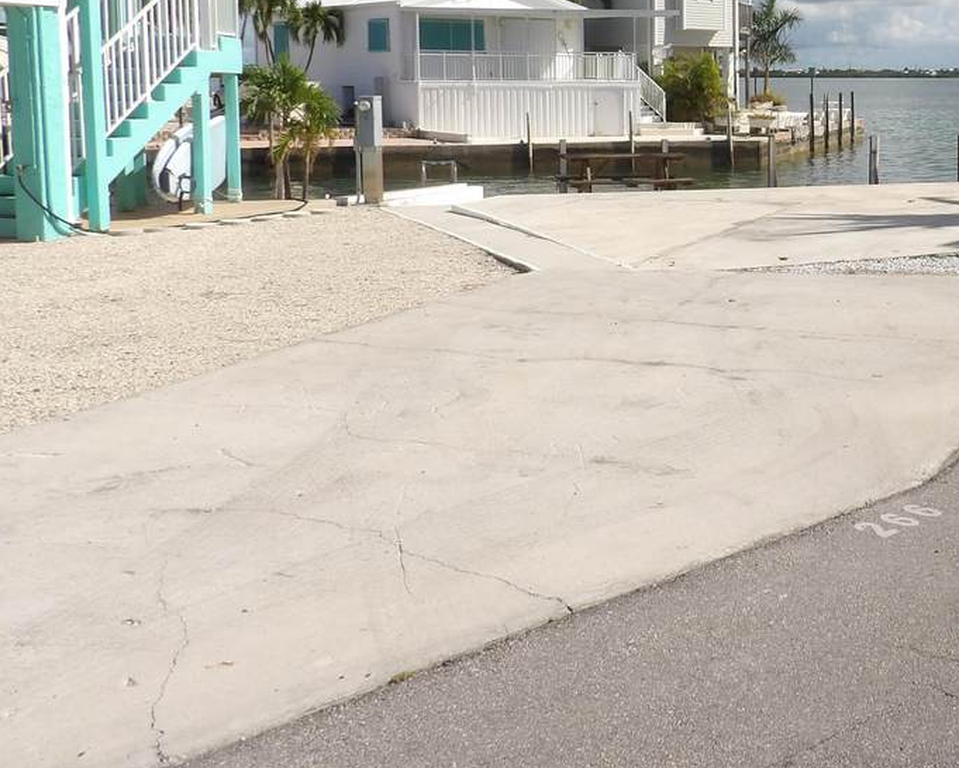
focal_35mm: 44
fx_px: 1249
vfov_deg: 33.4
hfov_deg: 39.3
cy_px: 187
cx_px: 844
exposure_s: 1/502
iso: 100
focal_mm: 4.3
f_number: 5.6
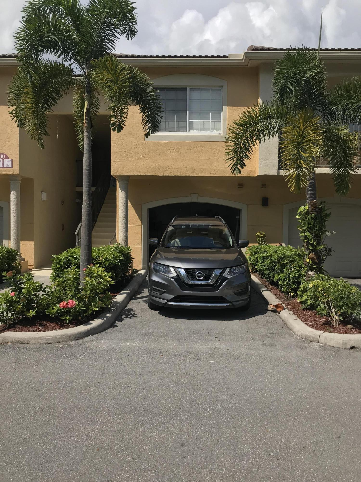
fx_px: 389
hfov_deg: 49.7
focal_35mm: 28
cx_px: 180
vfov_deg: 63.4
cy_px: 241
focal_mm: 3.99
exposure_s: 1/3096
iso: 20
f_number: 1.8
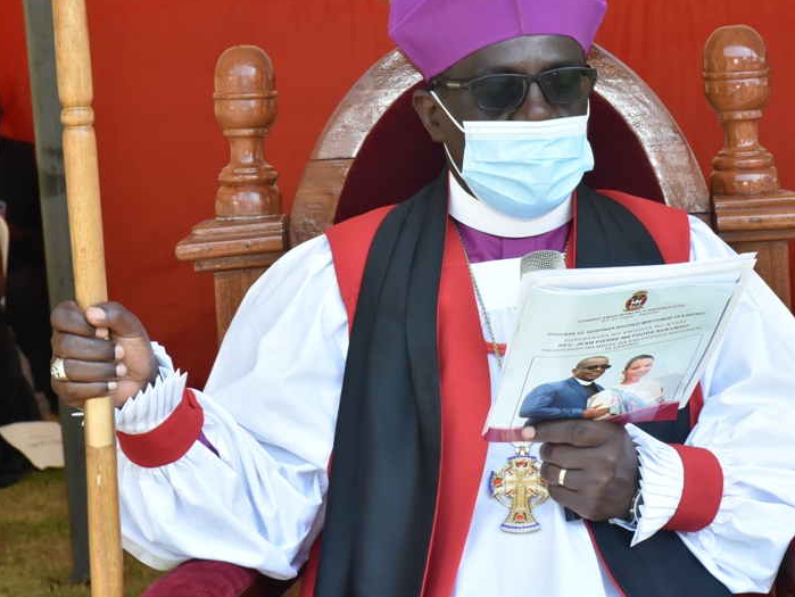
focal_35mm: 155
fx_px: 3554
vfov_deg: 9.6
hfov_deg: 12.8
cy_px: 229
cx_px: 473
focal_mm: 75
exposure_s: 1/160
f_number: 11
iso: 800
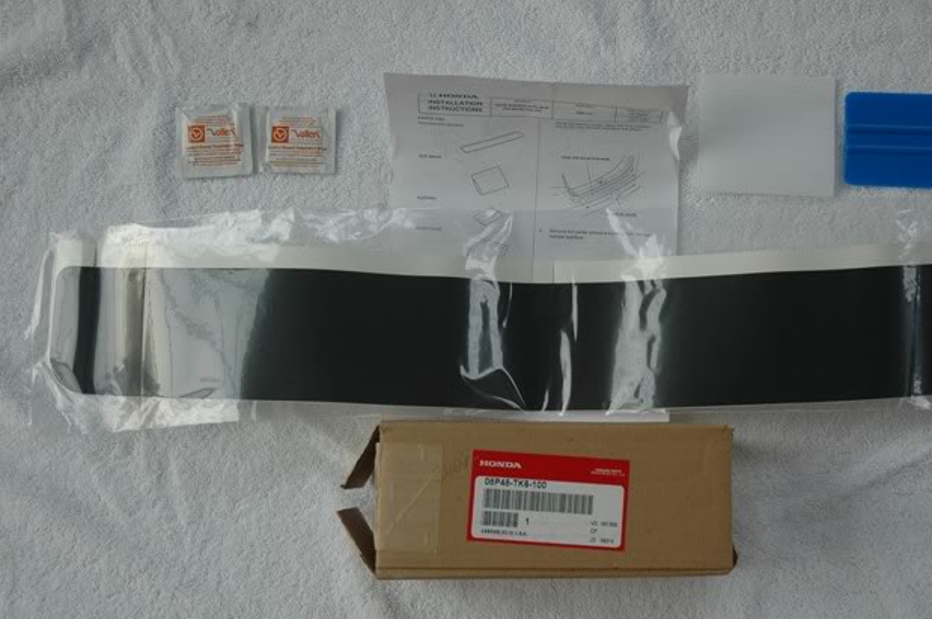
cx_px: 550
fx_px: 1603
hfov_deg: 32.3
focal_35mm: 62
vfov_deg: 21.8
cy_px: 343
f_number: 4.5
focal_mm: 34
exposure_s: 1/80
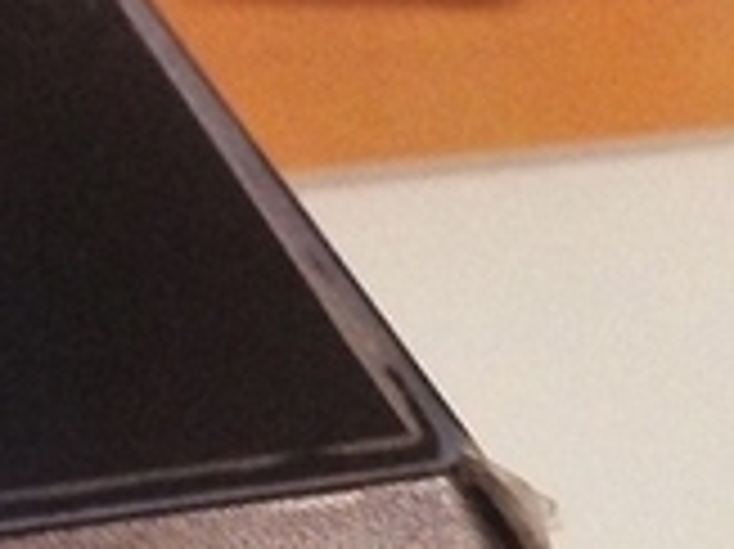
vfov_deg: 6.9
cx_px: 1664
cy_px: 1156
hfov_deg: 8.8
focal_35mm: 207
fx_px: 4386
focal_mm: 4.13
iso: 125
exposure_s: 1/20
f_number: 2.4
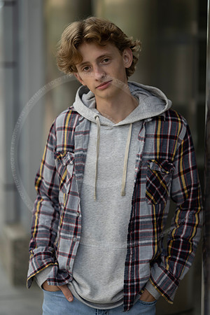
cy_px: 158
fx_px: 744
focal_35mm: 85
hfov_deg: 16.1
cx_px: 105
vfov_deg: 23.9
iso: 125
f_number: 1.8
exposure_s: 1/640
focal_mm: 85
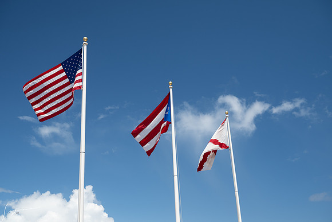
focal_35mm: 40
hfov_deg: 48.4
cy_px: 111
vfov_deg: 33.4
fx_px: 369
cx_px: 166
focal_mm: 40
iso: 90
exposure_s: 1/125
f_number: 8
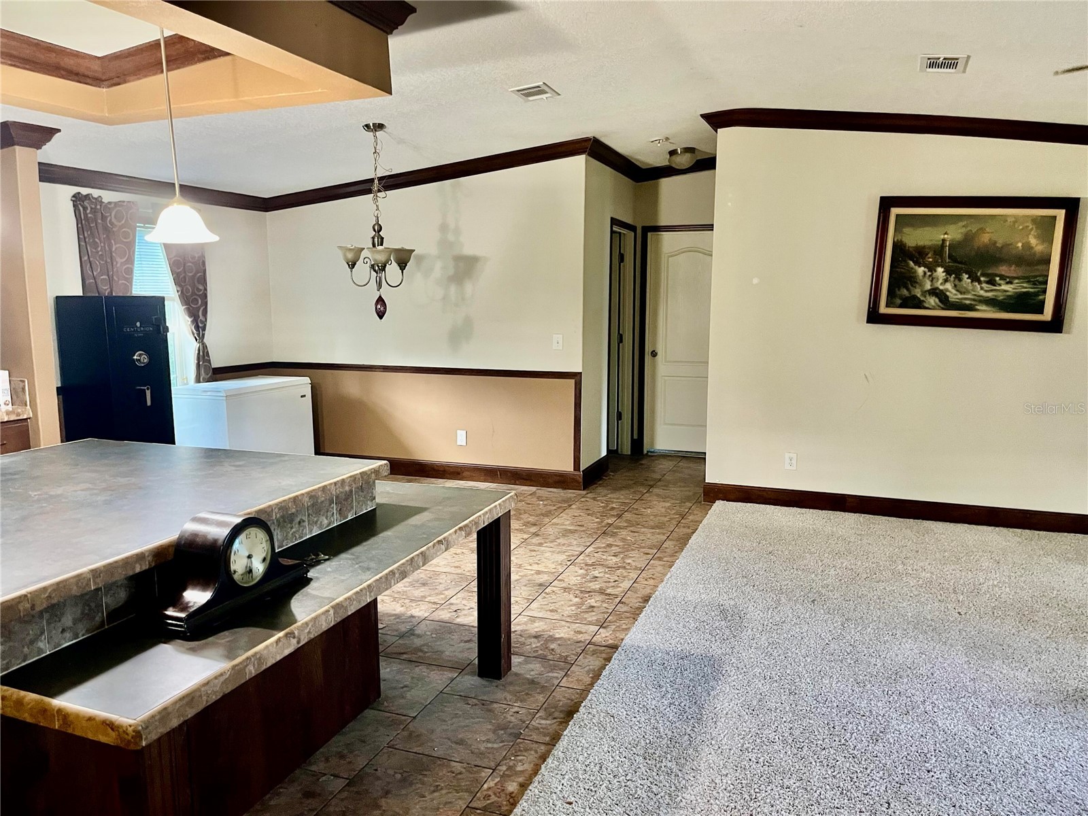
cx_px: 544
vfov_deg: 53.1
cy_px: 408
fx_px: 817
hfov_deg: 67.3
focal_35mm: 26
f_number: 1.6
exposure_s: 1/60
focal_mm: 5.1
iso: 500
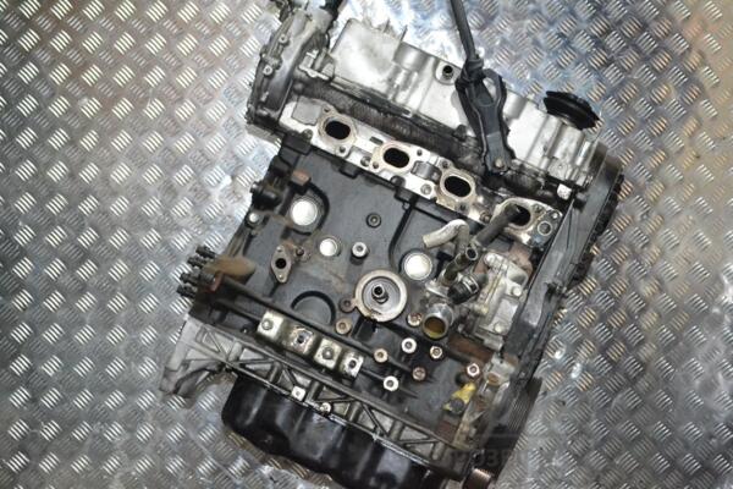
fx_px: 1283
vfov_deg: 21.6
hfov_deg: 31.9
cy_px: 244
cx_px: 366
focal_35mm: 63
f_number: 5.3
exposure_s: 1/60
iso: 3200
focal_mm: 42
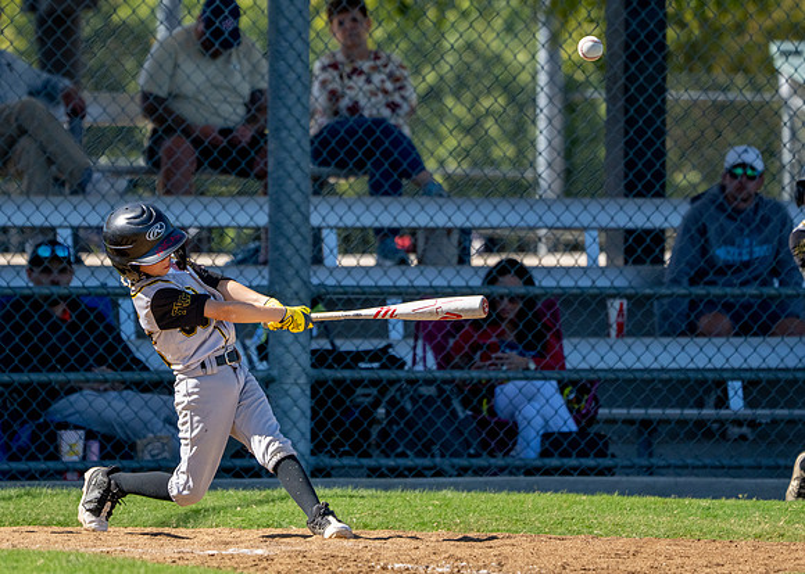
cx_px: 302
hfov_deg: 4.5
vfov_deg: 3.2
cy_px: 239
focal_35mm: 444
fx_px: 10150
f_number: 5.6
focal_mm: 291
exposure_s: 1/4000
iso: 1000
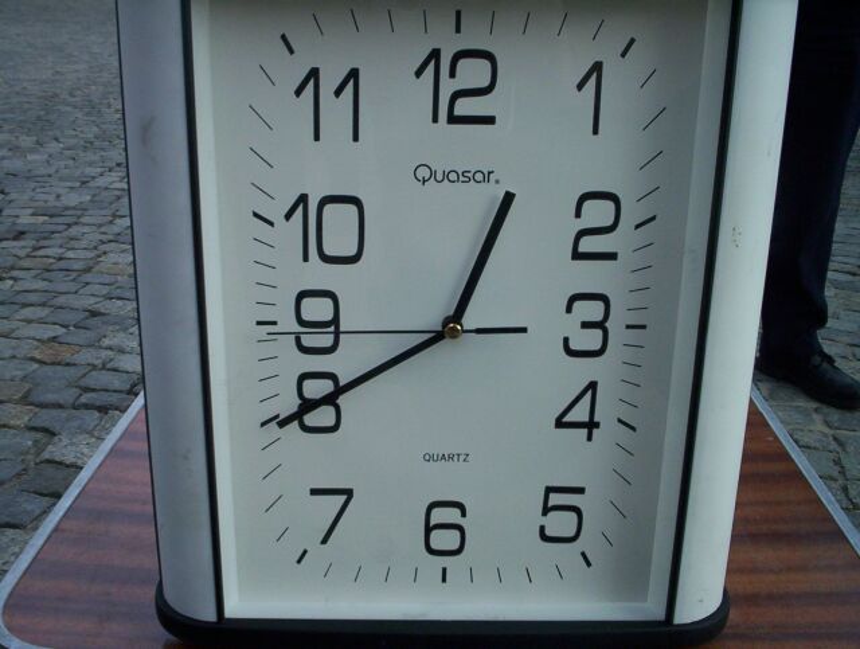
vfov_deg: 37.9
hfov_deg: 48.9
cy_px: 324
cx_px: 430
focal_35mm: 38
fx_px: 946
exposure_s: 1/308
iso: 100
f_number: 4.5
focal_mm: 4.99
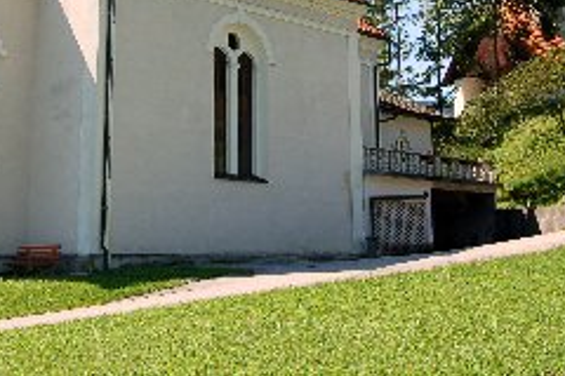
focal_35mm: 67
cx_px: 208
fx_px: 1051
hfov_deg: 29.9
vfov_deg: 19.9
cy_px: 34
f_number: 8
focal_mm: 24
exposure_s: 1/250
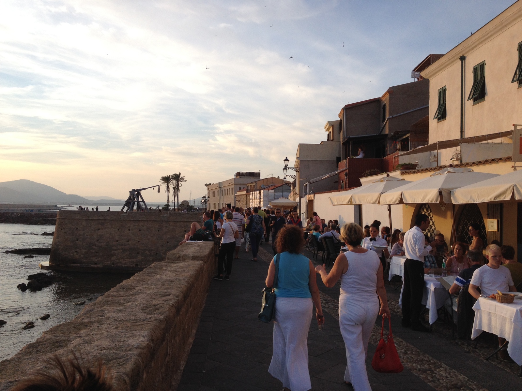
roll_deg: -0.5
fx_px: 528
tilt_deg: -1.9
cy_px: 196
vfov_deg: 40.7
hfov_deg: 52.6
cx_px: 261
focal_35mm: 35
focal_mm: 4.28
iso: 50
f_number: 2.4
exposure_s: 1/690
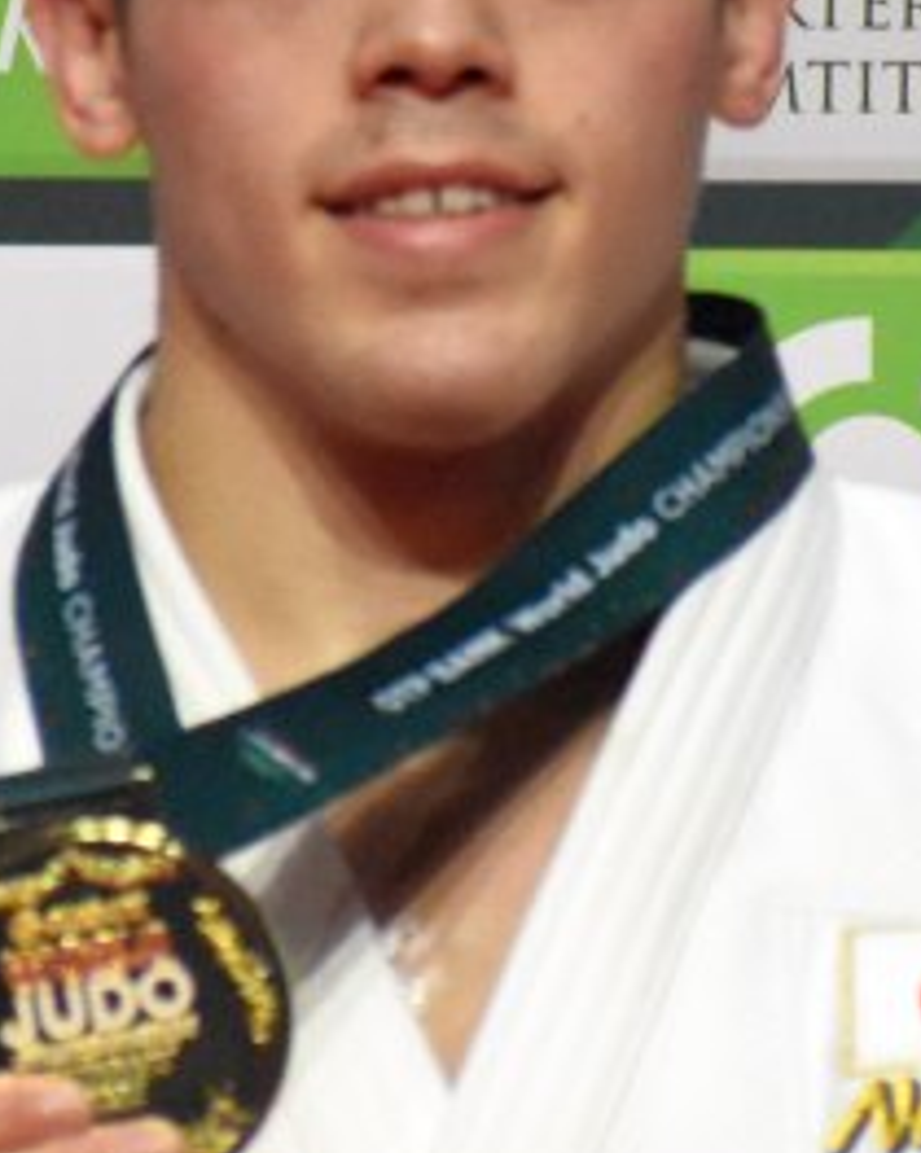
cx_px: 746
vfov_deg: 1.3
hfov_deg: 1.0
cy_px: 401
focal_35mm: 1481
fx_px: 50520
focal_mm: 270
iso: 6400
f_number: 7.1
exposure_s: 1/800
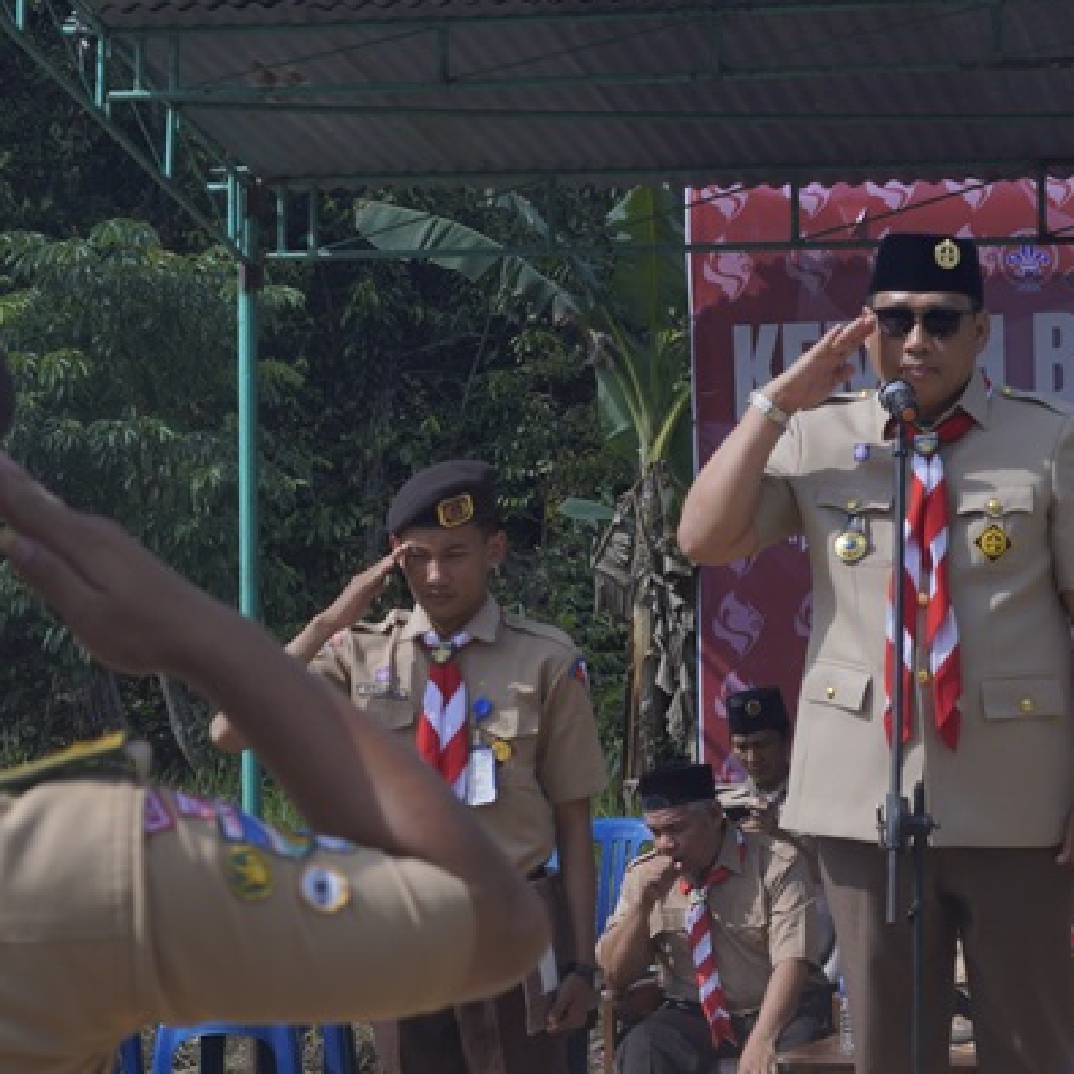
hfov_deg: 12.7
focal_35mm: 137
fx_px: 4809
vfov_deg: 12.7
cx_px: 527
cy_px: 604
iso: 200
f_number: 9
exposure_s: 1/800
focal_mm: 50
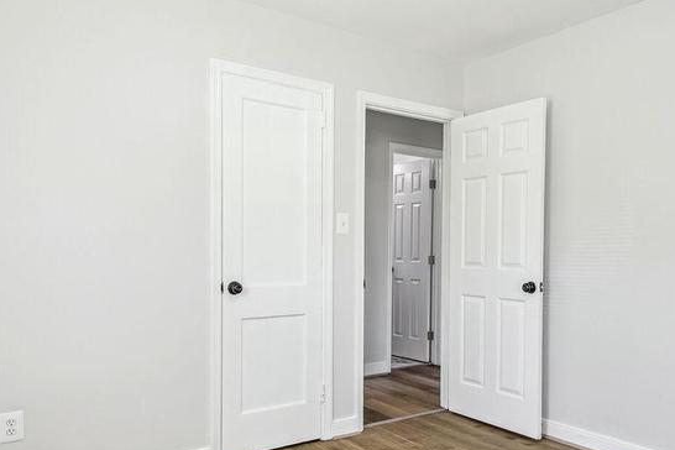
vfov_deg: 43.4
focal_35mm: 30
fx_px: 562
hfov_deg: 61.8
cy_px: 273
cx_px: 372
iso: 400
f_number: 8
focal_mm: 16
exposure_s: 1/30
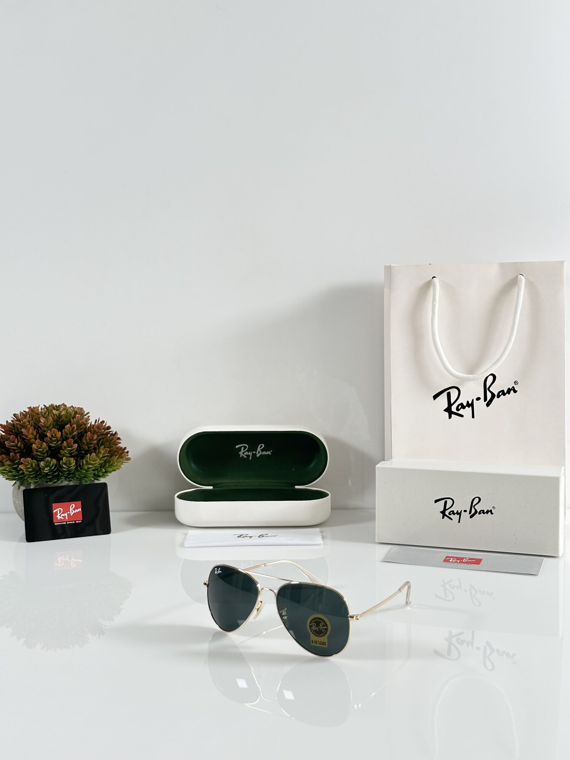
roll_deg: +0.1
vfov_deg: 39.7
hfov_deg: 30.3
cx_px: 285
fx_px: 1054
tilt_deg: -6.8
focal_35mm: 48
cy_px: 380
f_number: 1.78
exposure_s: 1/121
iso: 80
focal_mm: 6.86
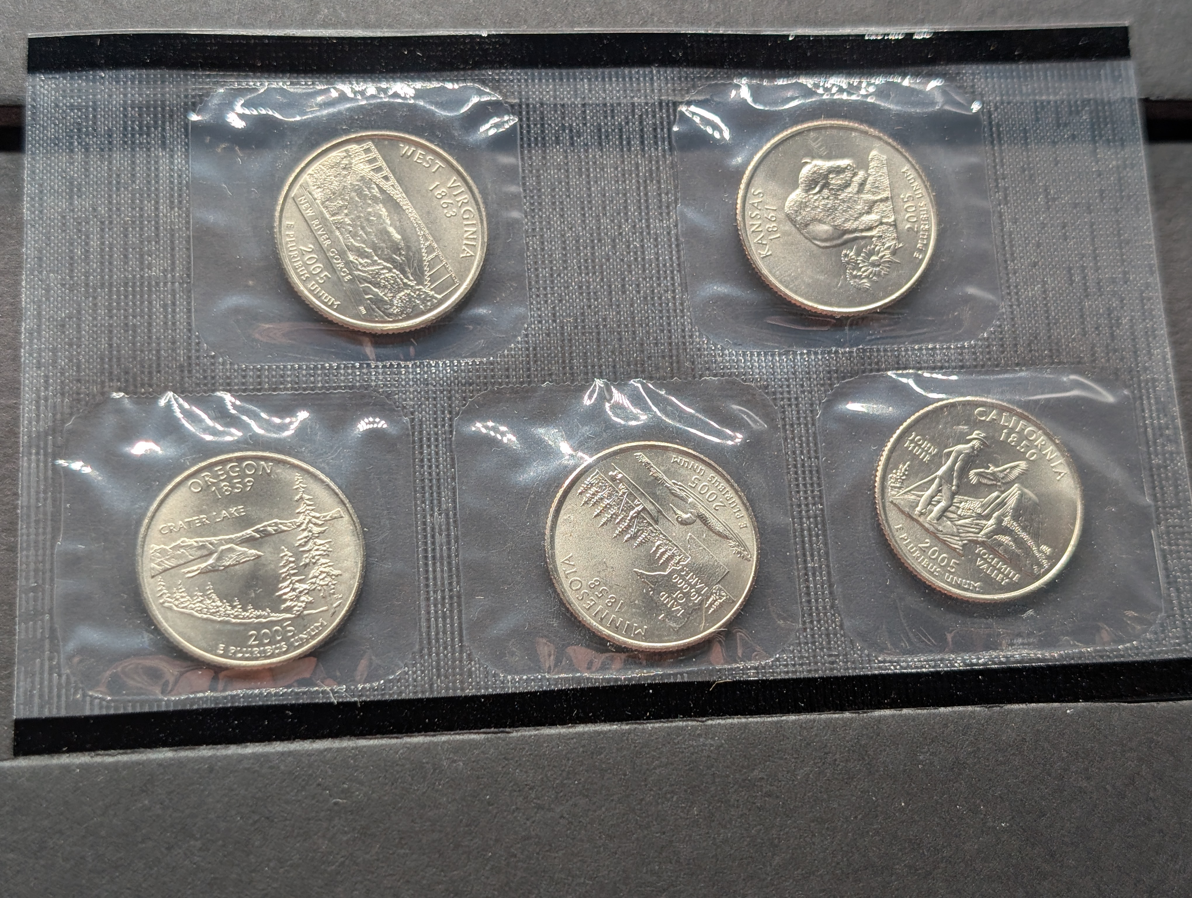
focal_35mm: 49
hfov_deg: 38.9
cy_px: 449
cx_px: 596
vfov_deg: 29.7
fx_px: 1690
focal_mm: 6.9
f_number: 1.68
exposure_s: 1/51.2
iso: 35
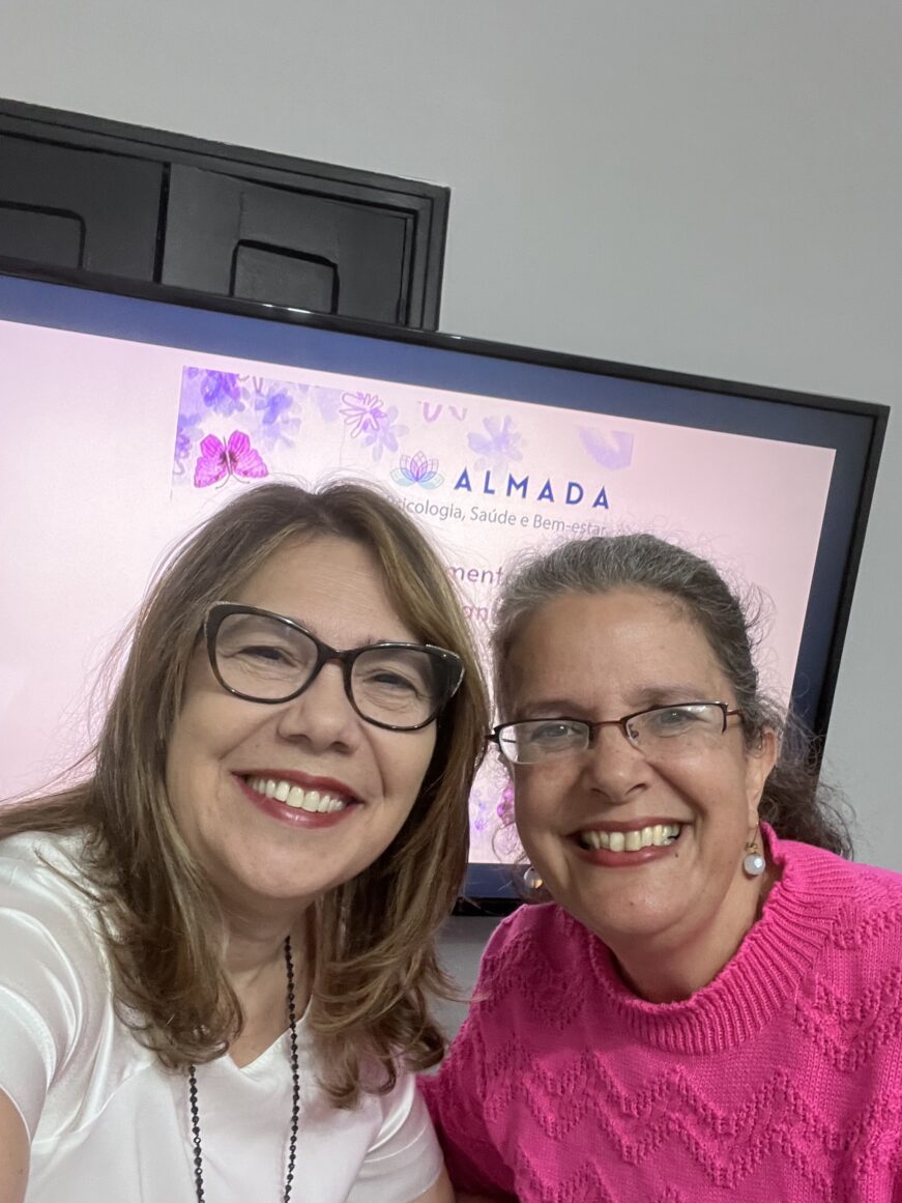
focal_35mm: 31
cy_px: 604
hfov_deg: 45.4
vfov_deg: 58.3
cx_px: 441
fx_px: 1077
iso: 400
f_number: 2.2
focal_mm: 2.71
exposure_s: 1/30
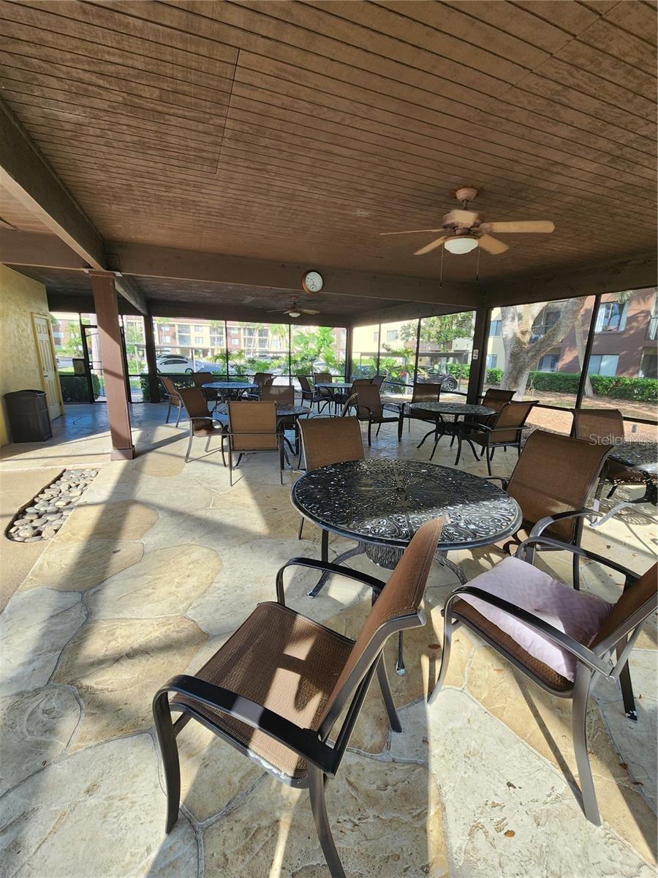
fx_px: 329
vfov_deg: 106.2
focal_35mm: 13
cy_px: 439
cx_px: 329
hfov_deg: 89.9
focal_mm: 2.2
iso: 50
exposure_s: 1/180
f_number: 2.2
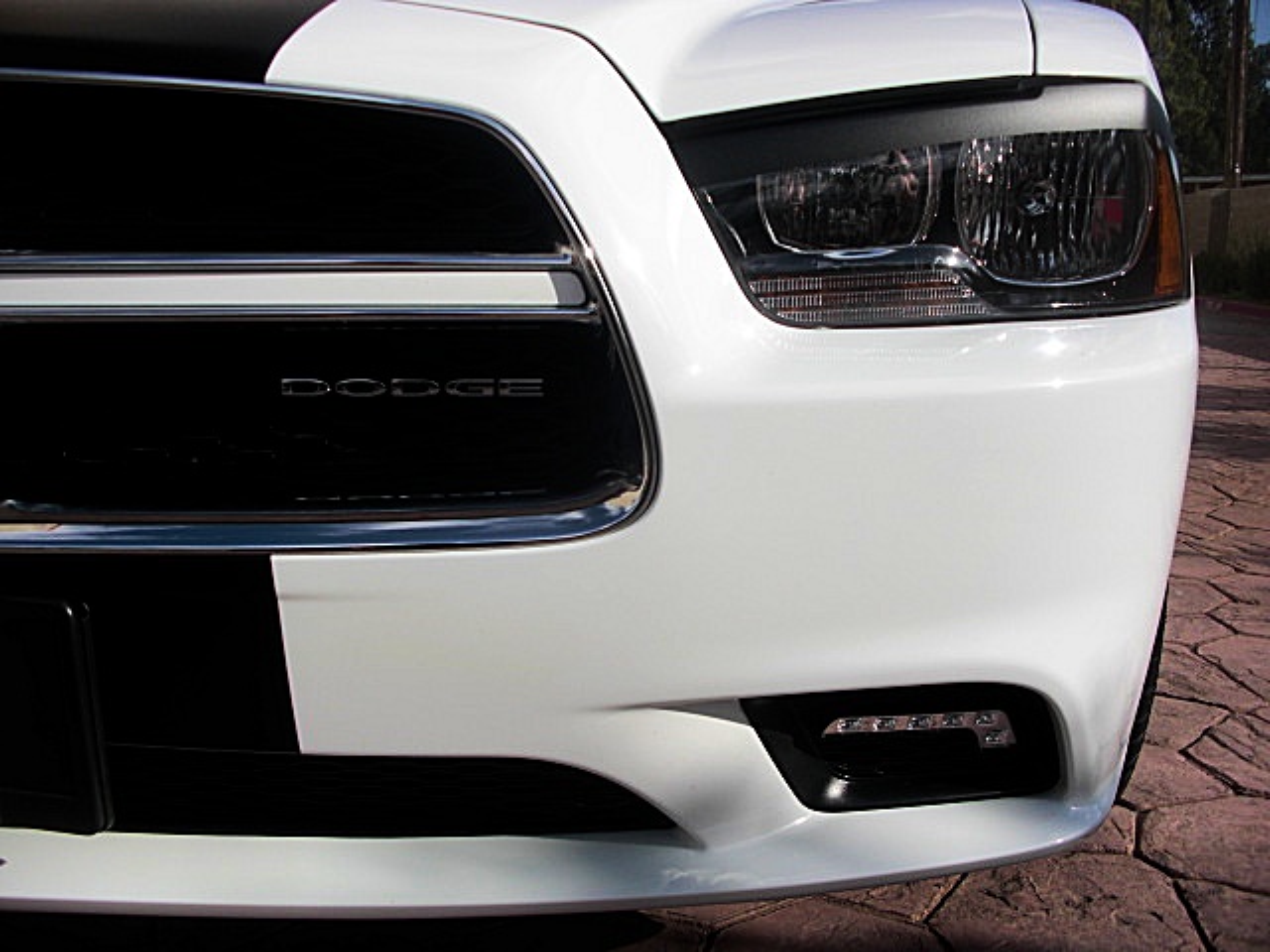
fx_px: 1321
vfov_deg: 39.7
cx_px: 635
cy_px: 476
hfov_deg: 51.4
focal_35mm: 36
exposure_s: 1/250
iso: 50
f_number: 7.9
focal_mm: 6.3
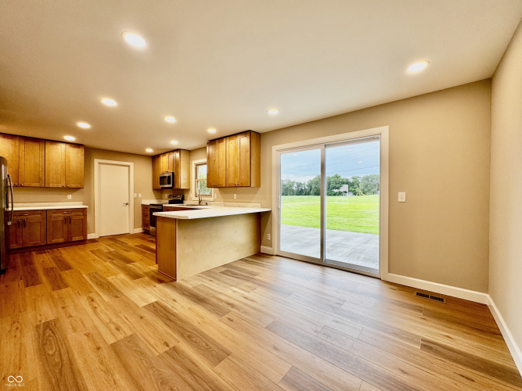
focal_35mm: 14
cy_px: 196
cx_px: 261
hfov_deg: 102.1
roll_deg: -0.1
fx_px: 211
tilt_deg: -0.9
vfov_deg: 85.7
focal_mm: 2.22
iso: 50
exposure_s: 1/120
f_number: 2.2
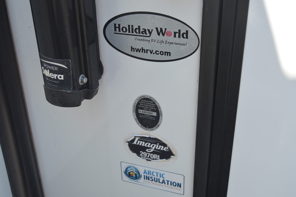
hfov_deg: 43.6
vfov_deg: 29.8
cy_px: 98
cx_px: 148
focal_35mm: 45
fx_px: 370
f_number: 6.3
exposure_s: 1/160
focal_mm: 30
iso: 100
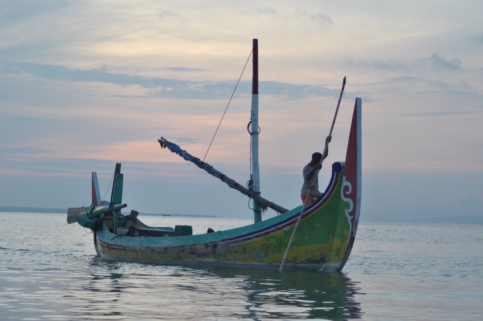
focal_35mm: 105
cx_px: 242
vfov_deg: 13.0
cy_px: 160
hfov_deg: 19.5
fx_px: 1407
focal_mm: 70
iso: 100
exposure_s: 1/125
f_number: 4
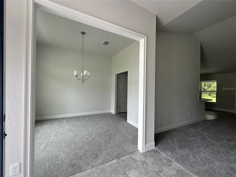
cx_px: 118
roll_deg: -2.0
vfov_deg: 85.7
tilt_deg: +0.3
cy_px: 88
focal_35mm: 14
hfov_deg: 102.1
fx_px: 95
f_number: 2.2
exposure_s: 1/99
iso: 50
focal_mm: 2.22
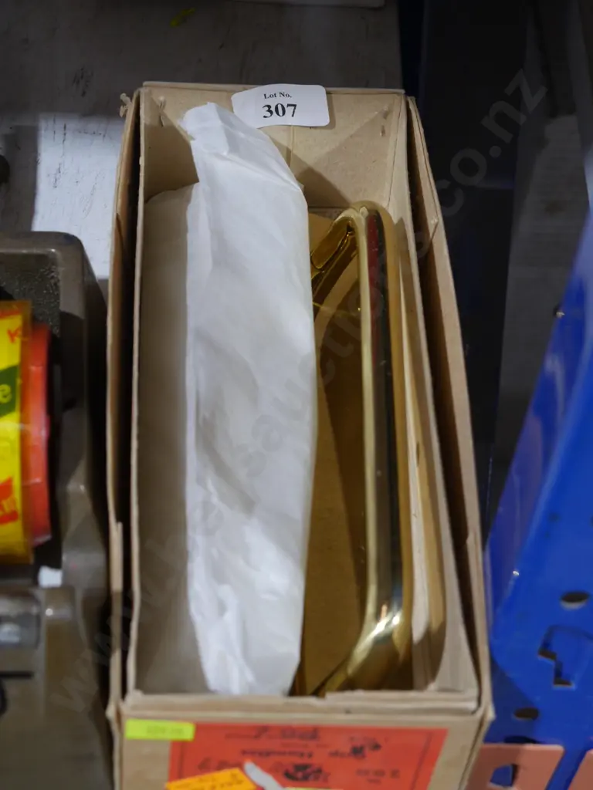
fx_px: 1599
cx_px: 296
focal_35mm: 70
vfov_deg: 27.8
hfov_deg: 21.0
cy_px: 395
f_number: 5.5
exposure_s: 1/80
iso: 1600
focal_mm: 35
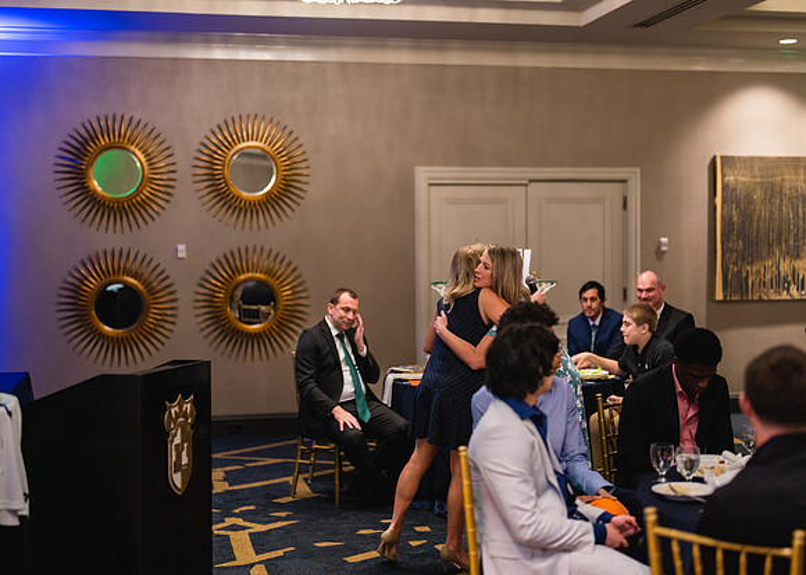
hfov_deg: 37.2
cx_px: 403
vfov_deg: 27.0
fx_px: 1199
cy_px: 288
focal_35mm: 52
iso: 1250
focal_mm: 50
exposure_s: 1/400
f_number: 1.2
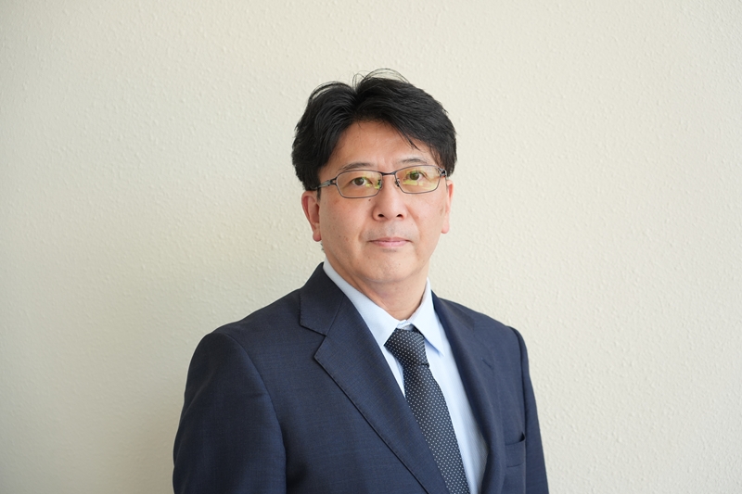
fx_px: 1504
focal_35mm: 73
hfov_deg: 27.7
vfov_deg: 18.7
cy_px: 247
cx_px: 371
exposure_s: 1/250
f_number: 4
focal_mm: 73
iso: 640
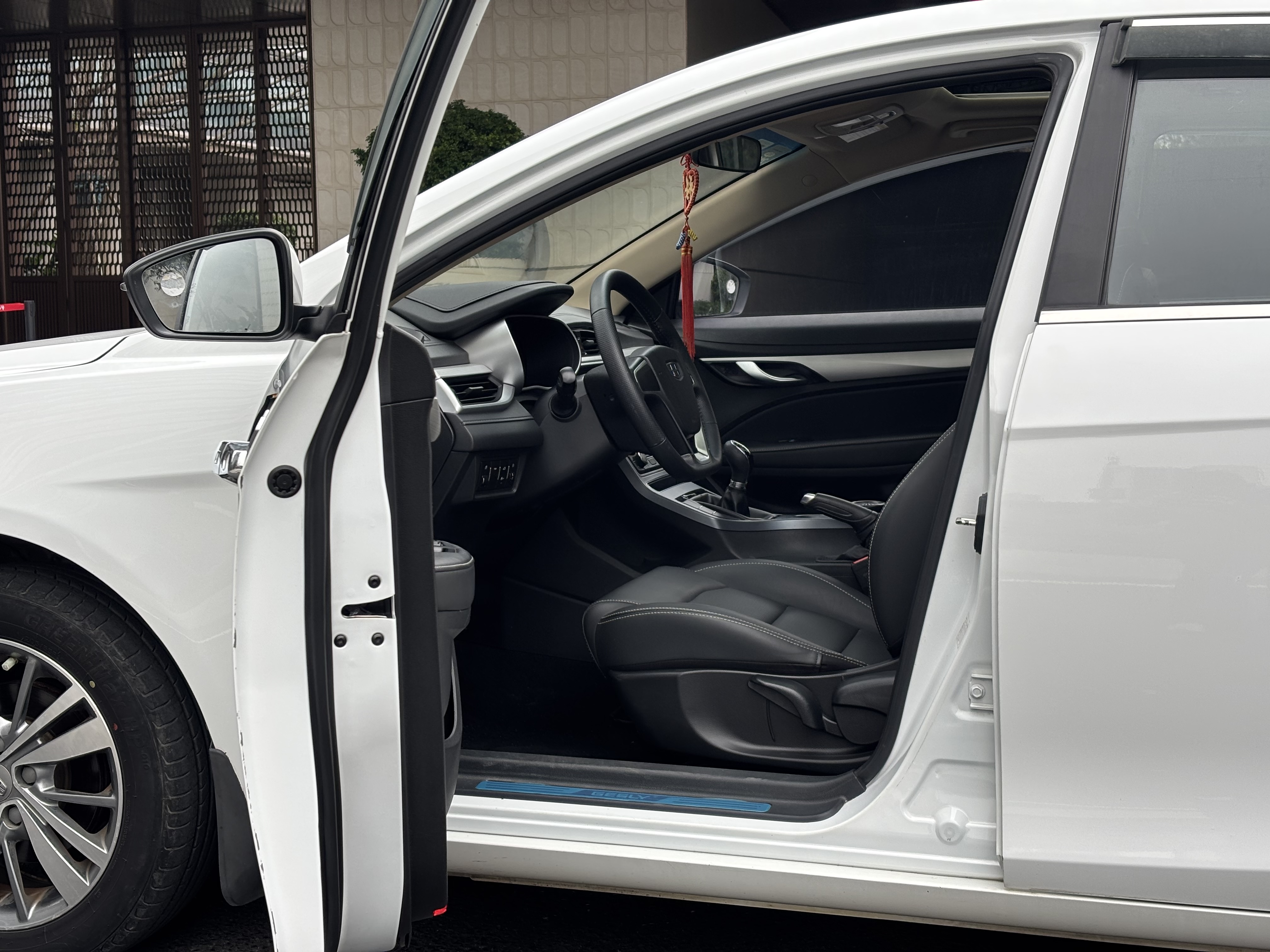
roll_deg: +0.4
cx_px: 635
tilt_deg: -5.8
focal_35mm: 52
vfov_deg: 28.0
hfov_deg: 36.8
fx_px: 1908
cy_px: 476
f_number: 1.6
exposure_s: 1/479
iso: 32
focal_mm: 5.96
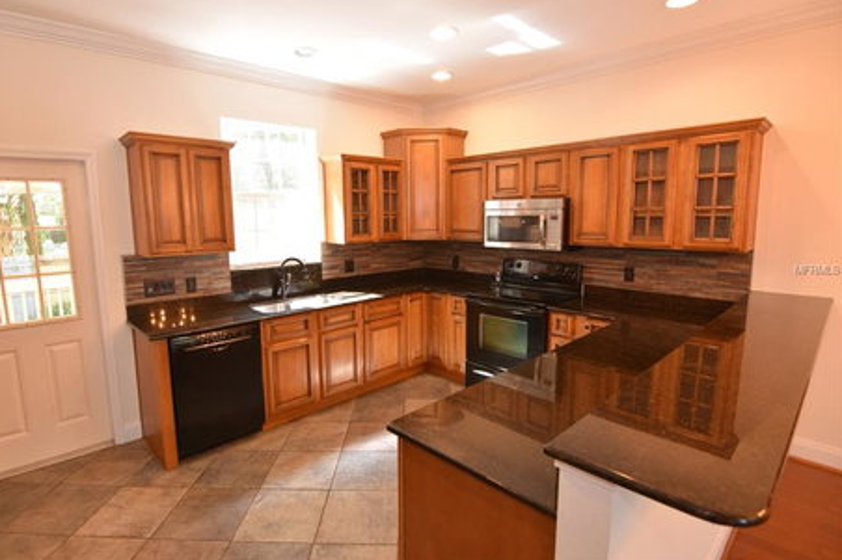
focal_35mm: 18
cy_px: 270
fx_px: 410
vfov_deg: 68.7
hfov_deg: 91.4
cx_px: 397
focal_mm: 11
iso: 800
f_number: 4
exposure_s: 1/60
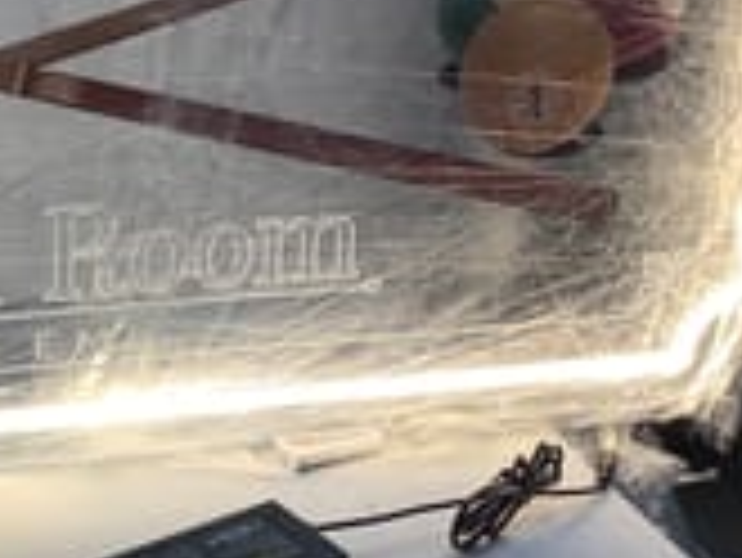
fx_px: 2016
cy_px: 88
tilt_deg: -18.9
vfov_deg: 15.6
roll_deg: -0.4
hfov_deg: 20.0
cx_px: -67
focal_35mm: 94
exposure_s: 1/100
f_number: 2.4
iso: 40
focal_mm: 3.3
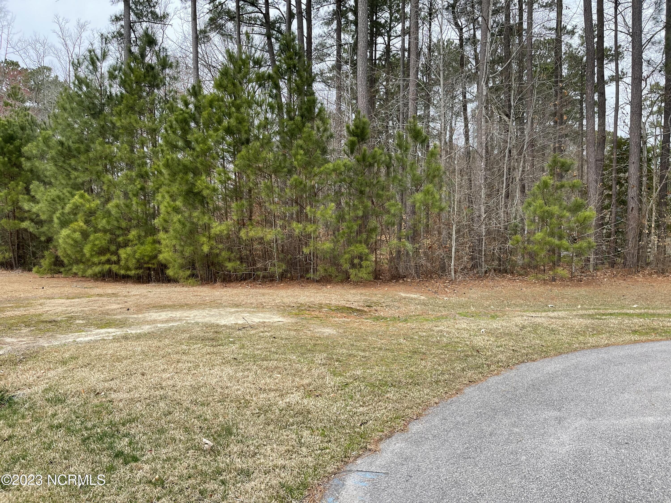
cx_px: 336
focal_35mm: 26
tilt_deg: -2.2
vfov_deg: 53.1
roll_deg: -0.2
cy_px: 252
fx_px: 504
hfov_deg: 67.3
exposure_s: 1/696
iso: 32
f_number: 1.6
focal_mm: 5.1
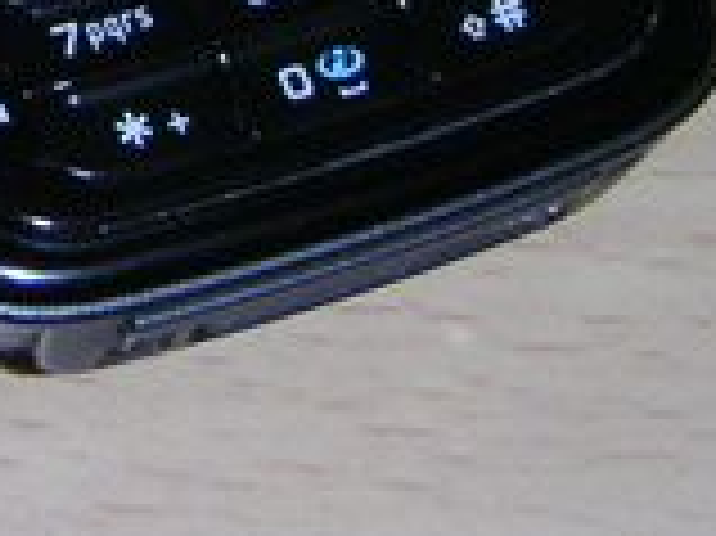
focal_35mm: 173
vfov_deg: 8.1
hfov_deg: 10.7
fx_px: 3576
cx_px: -556
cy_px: -550
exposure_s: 1/45
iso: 160
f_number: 6.7
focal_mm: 6
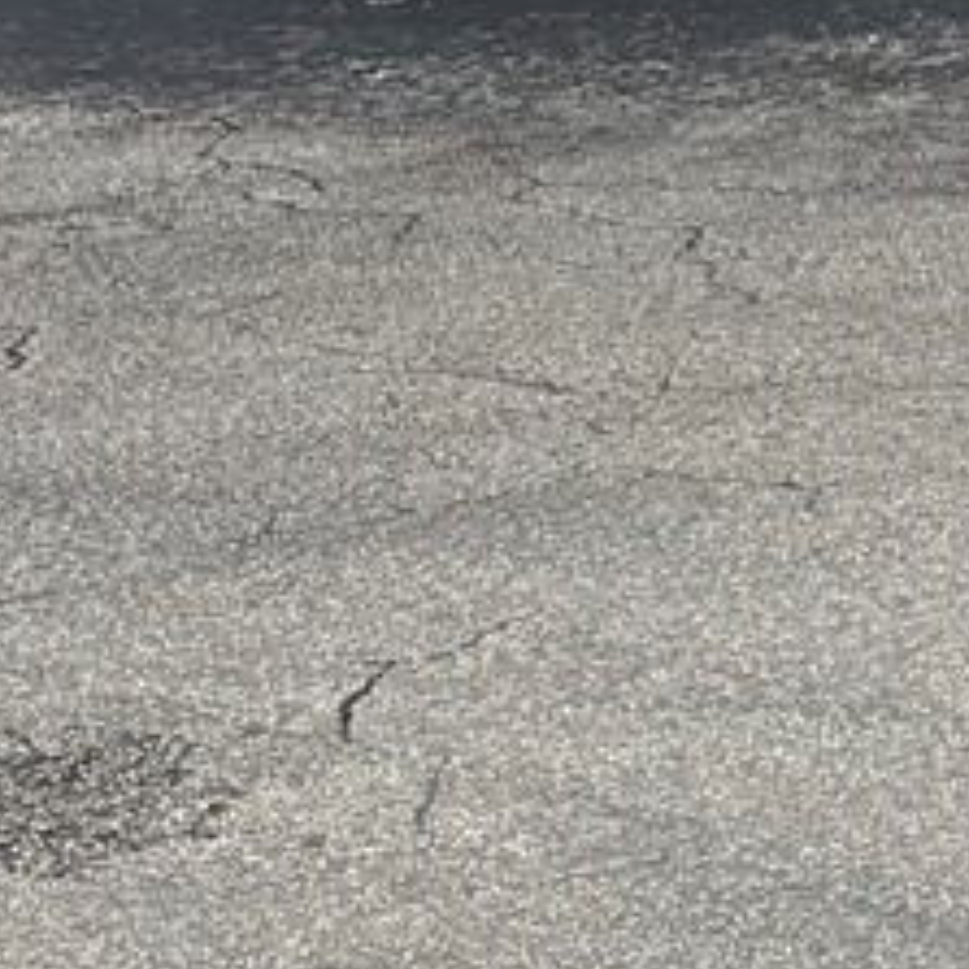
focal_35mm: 152
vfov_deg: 10.9
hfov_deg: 10.2
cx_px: 2190
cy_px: -682
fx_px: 4814
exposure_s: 1/3425
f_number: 1.78
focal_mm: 6.76
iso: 80
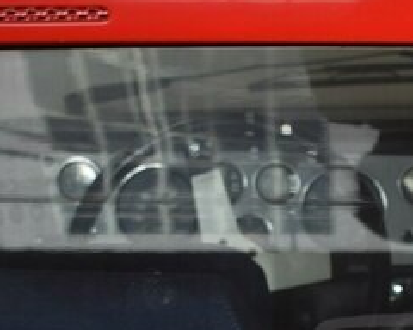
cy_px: 433
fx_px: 2327
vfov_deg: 8.0
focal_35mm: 190
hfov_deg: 9.9
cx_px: 561
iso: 180
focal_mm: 27
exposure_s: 1/40
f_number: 4
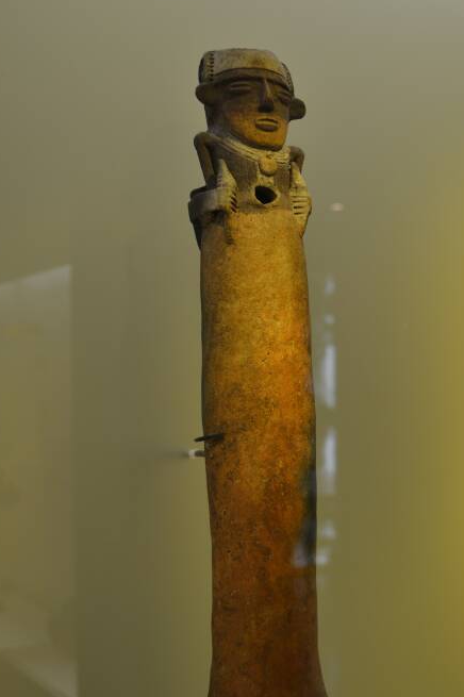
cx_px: 251
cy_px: 392
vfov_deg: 36.2
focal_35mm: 55
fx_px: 1064
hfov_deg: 24.6
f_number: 4.5
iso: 125
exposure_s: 1/15
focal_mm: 30
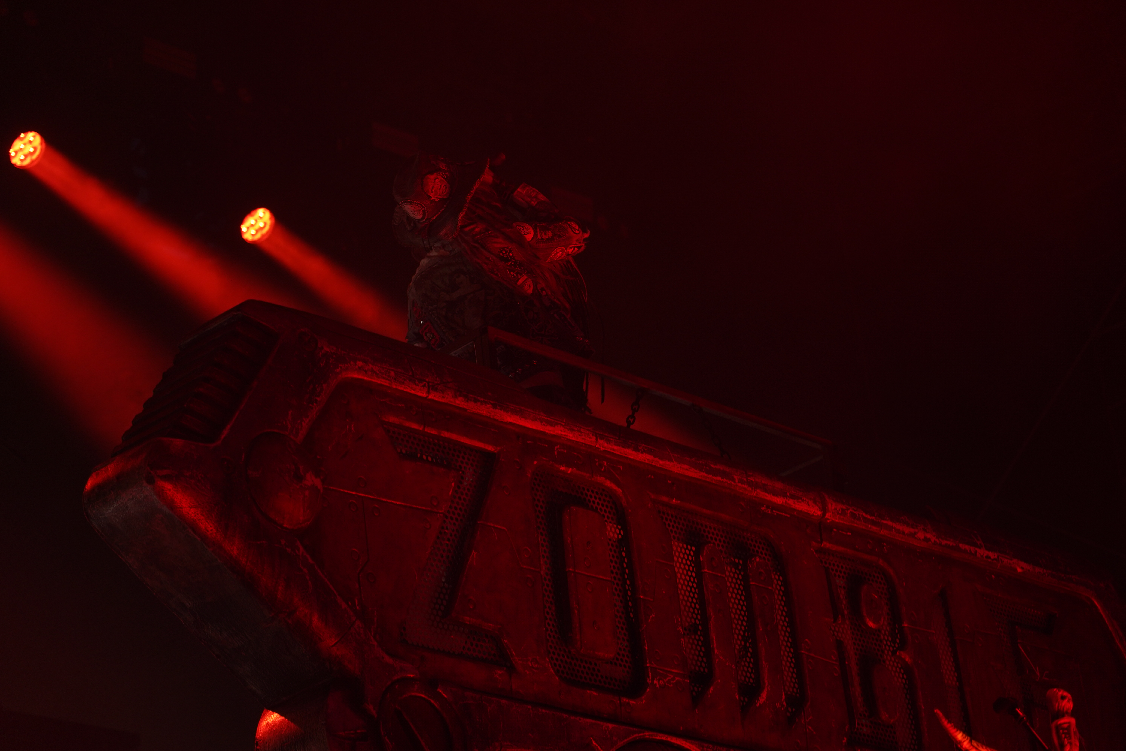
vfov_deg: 13.0
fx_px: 3284
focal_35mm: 105
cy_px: 376
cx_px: 563
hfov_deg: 19.5
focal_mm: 105
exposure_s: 1/125
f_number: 4
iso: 800
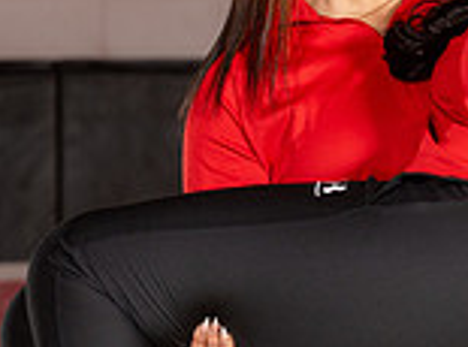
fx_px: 9629
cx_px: 523
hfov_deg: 2.8
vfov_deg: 2.1
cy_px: 187
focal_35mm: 715
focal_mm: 140
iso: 80
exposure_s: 1/125
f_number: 6.3
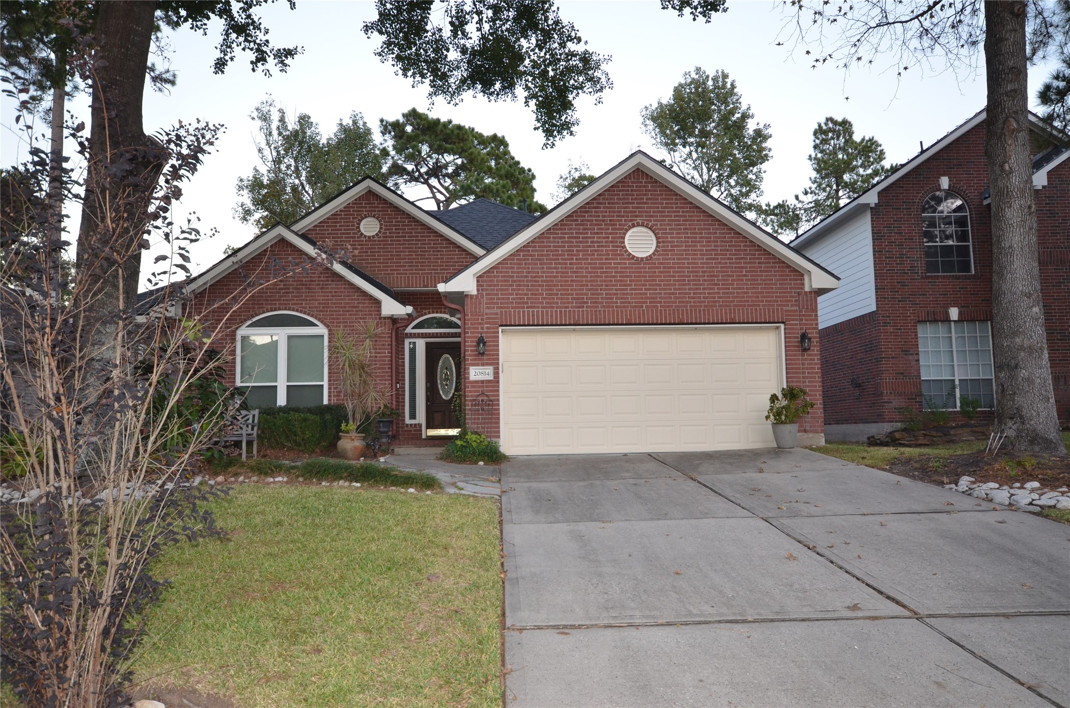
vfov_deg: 50.2
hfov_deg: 70.5
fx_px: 756
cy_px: 354
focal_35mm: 26
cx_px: 535
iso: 720
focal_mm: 17
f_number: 5.3
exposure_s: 1/60
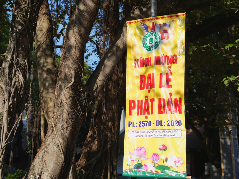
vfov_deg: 25.6
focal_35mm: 57
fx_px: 393
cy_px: 89
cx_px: 121
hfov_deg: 33.8
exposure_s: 1/1250
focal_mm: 52
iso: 125
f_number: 2.8
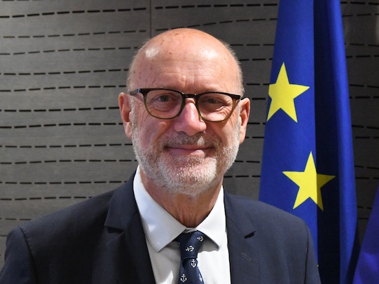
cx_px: 260
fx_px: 843
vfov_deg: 19.1
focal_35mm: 77
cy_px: 165
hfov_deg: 25.2
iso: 20000
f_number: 9
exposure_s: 1/60
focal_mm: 55
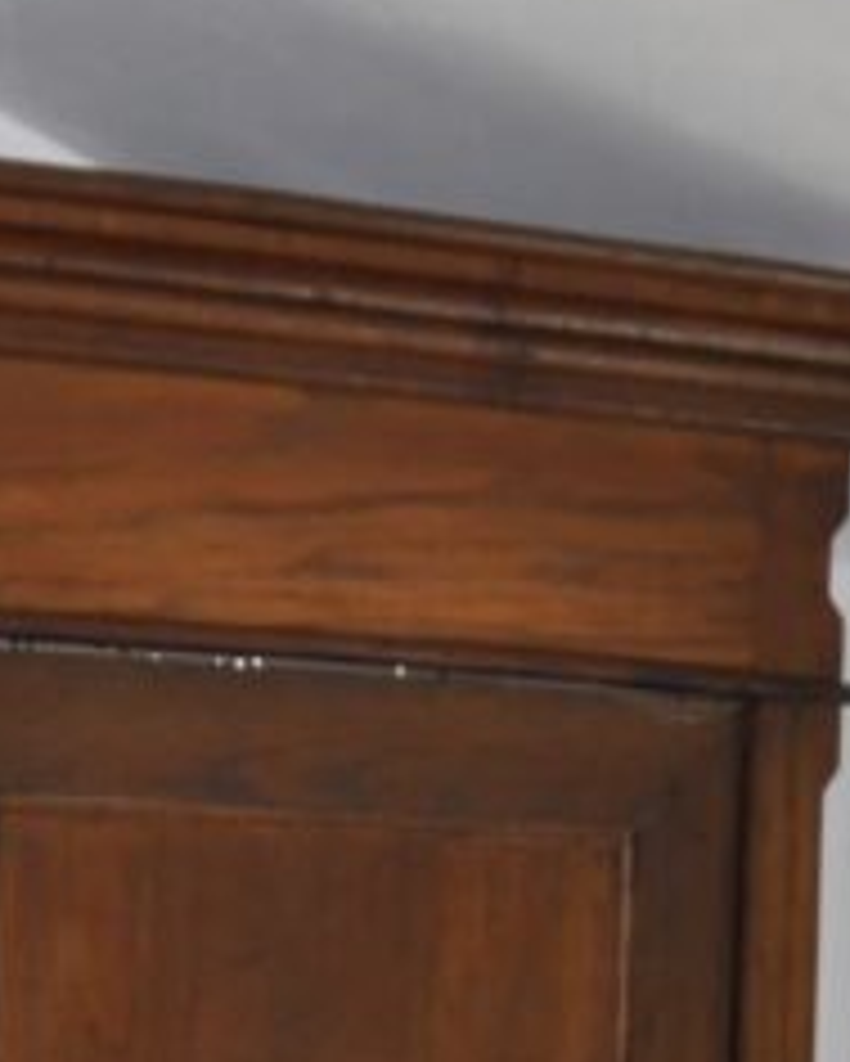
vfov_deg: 8.9
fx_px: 6689
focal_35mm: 213
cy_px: 1494
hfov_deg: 7.3
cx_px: 396
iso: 800
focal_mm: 25
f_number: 3.8
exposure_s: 1/60
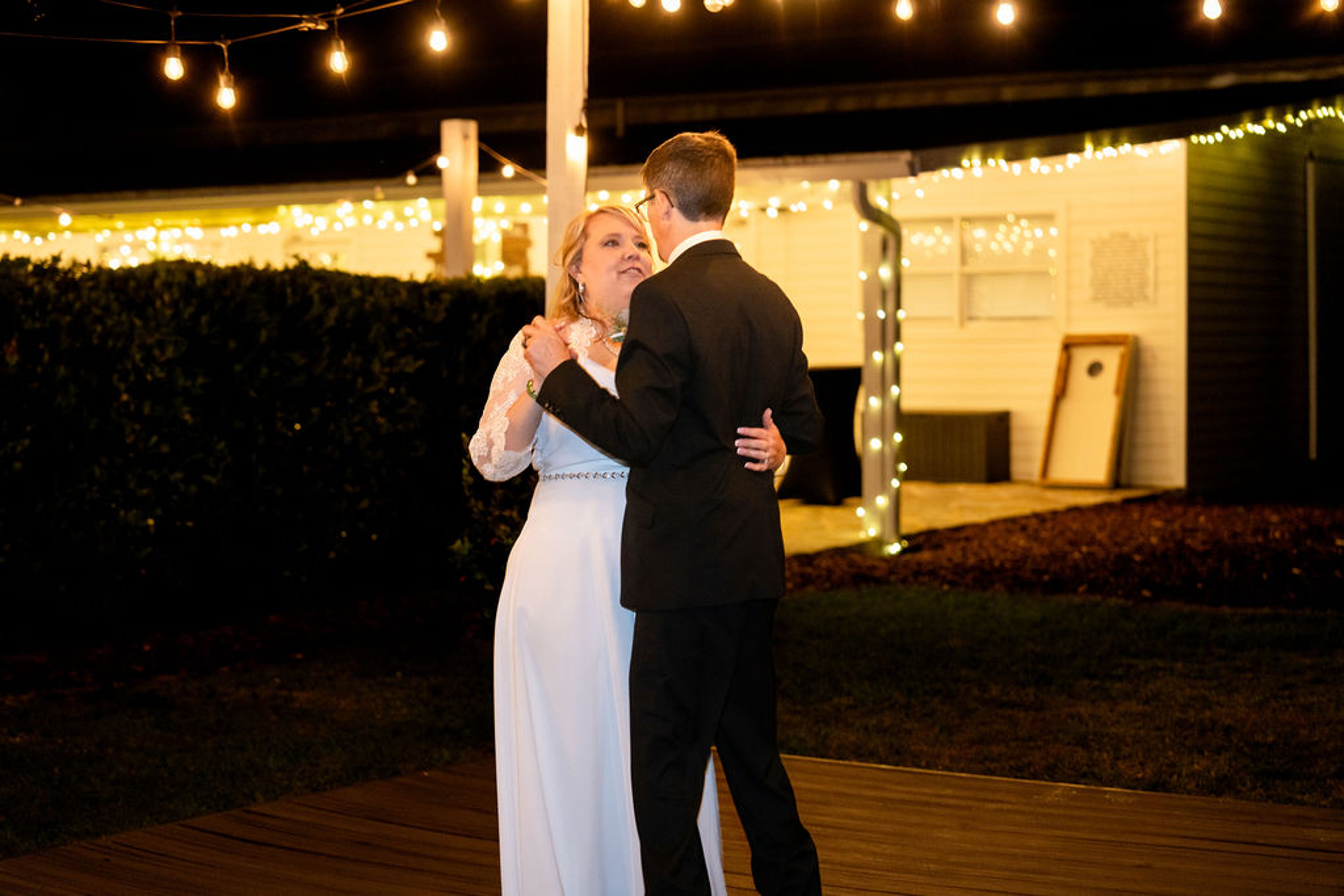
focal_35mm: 70
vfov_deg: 19.5
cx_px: 672
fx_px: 2614
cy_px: 448
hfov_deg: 28.8
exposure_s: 1/50
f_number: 2.8
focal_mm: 70
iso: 2000
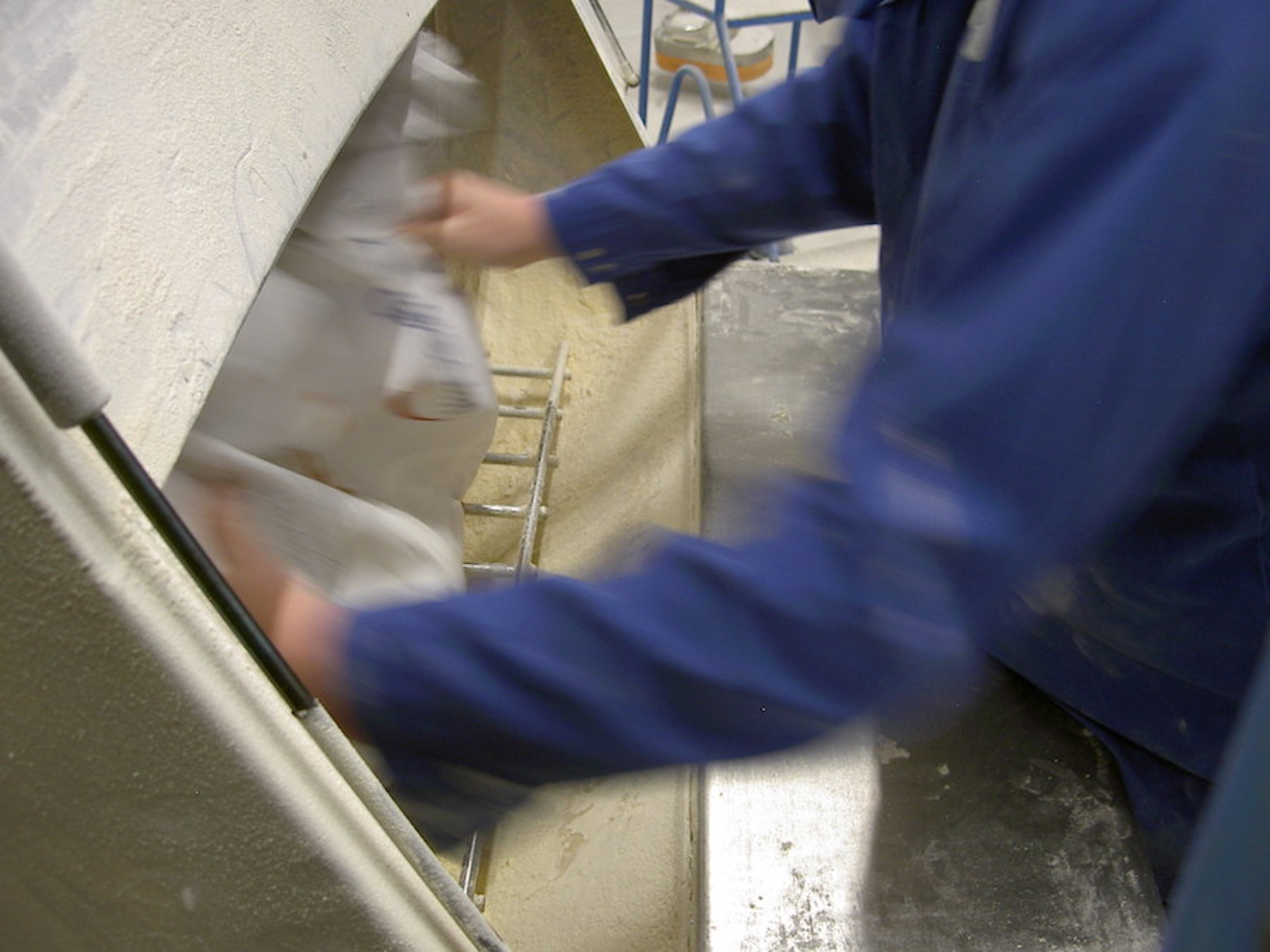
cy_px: 476
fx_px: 1431
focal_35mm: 39
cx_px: 635
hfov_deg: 47.9
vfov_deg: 36.8
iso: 100
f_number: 2.8
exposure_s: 1/27.9
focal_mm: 8
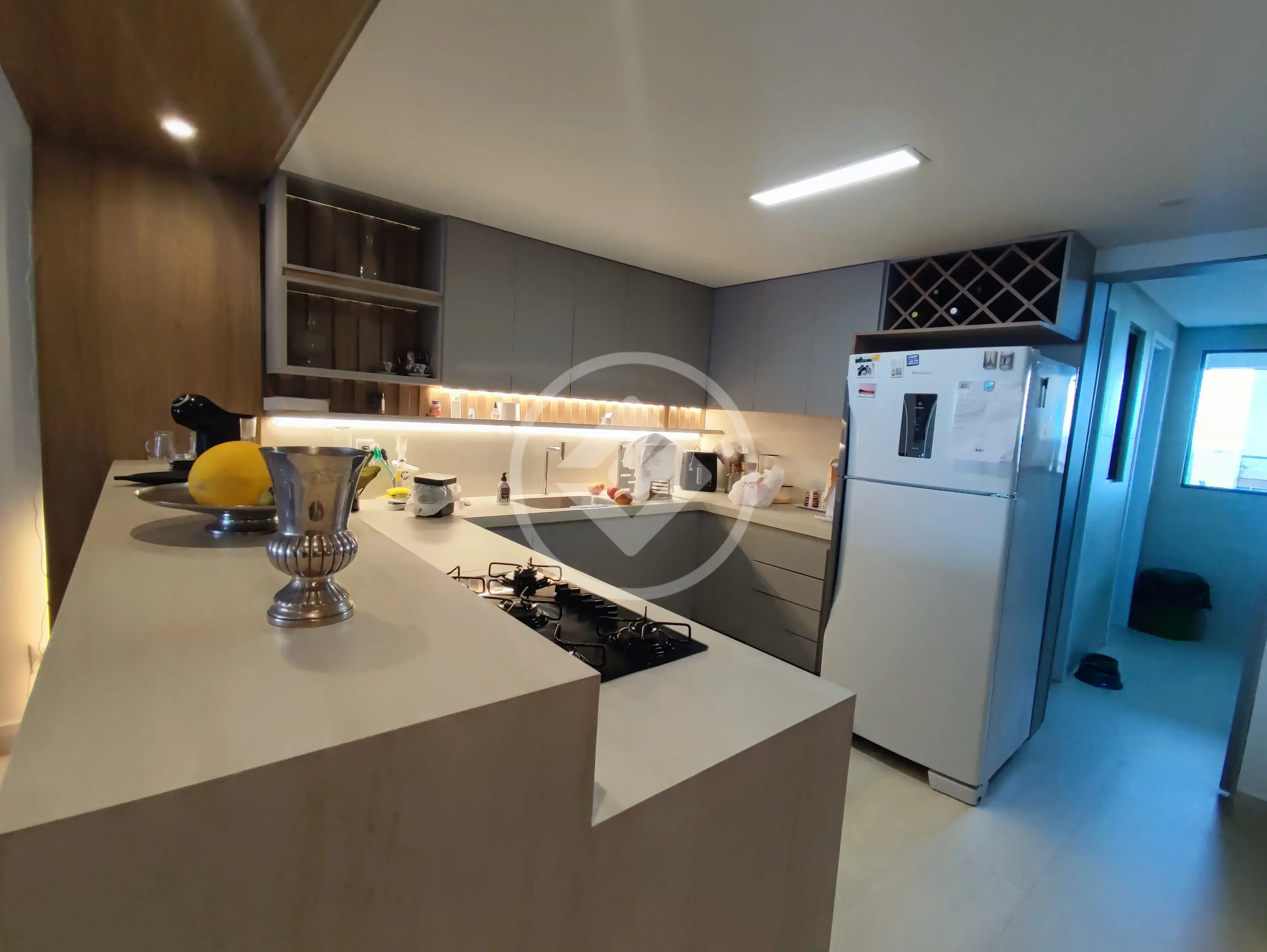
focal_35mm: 15
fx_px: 549
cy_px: 476
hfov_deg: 98.1
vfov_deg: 81.8
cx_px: 634
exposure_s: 1/120
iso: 92
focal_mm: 1.65
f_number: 2.2
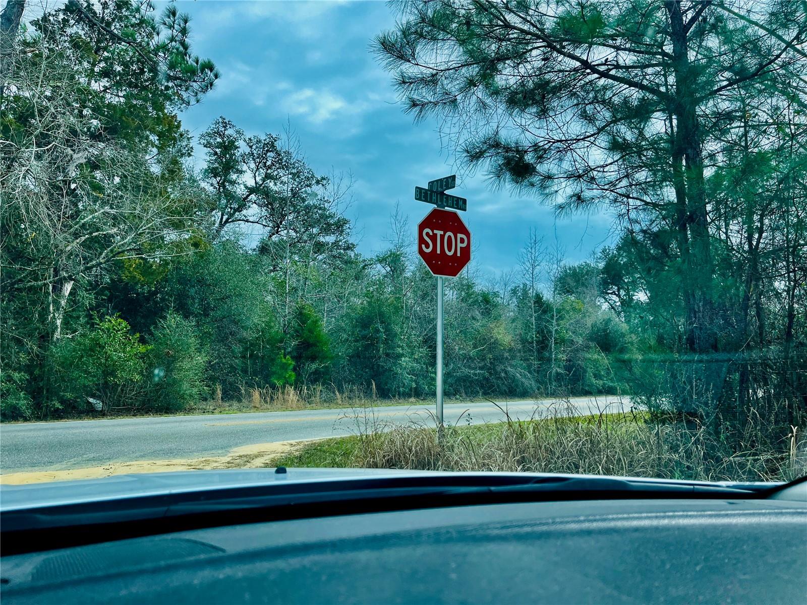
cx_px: 404
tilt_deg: +4.5
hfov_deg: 67.3
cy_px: 302
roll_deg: -0.7
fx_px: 606
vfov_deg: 53.1
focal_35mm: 26
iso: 50
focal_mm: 5.1
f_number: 1.6
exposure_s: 1/1890
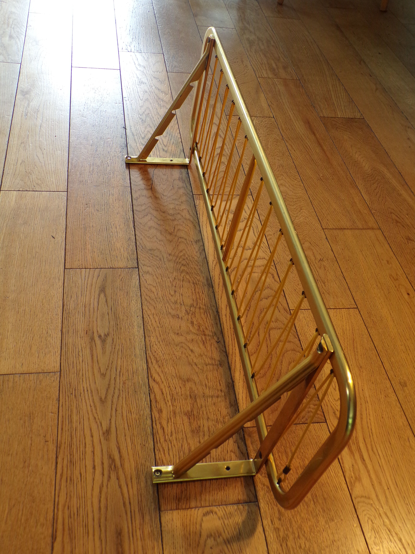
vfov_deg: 56.8
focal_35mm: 32
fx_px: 512
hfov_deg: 44.2
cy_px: 277
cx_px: 208
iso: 200
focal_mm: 5.8
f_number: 3.2
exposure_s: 1/34
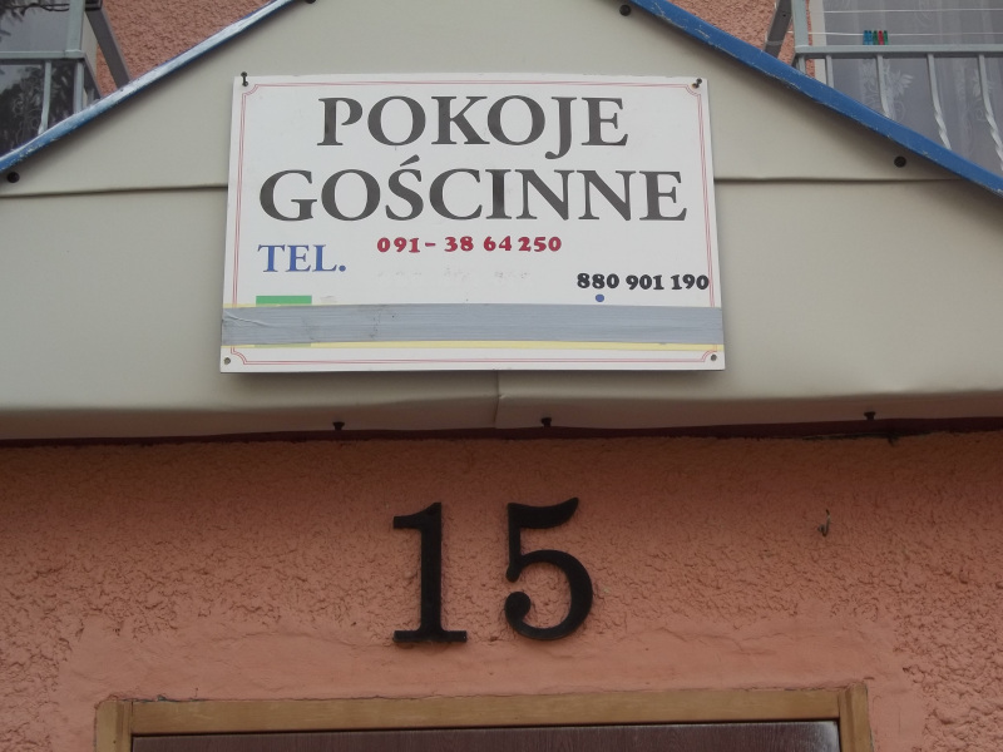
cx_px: 502
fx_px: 1767
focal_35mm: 61
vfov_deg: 24.0
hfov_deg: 31.7
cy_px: 376
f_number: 4.1
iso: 64
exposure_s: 1/320
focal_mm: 11
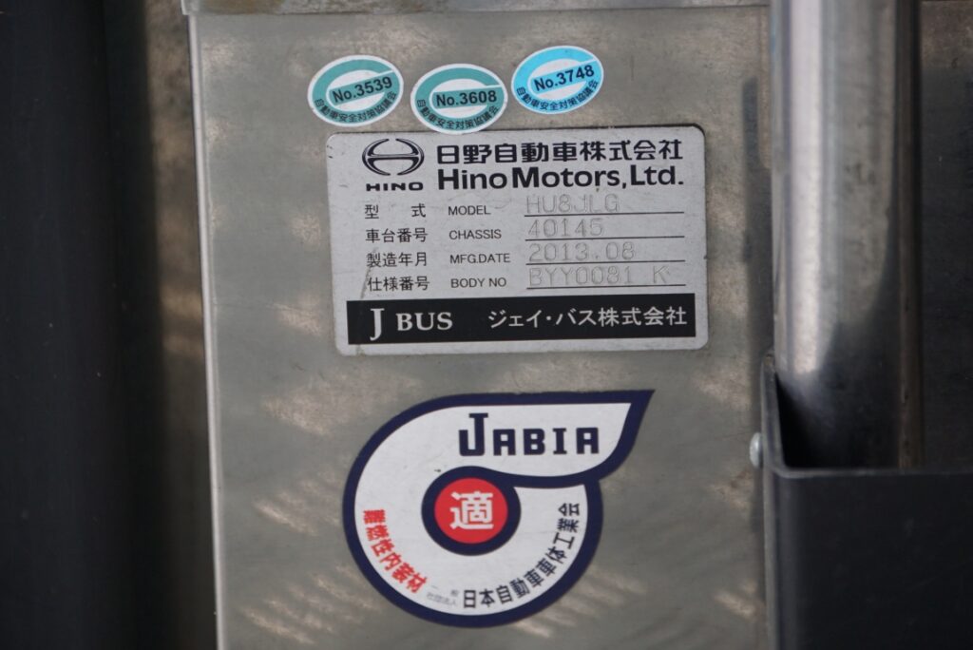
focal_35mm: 375
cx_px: 486
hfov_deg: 5.5
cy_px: 325
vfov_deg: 3.7
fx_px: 10141
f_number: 6.3
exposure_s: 1/400
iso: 800
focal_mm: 250
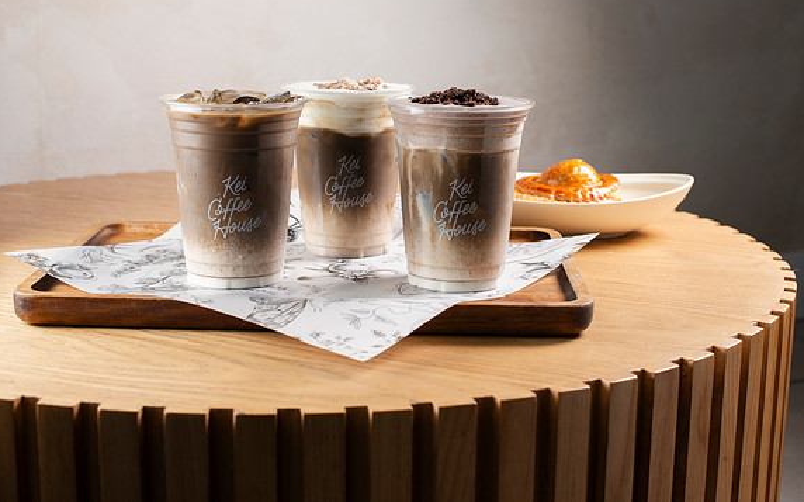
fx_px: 1227
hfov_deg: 36.3
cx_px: 416
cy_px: 211
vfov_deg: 23.1
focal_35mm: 56
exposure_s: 1/200
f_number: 6.3
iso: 200
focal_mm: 50
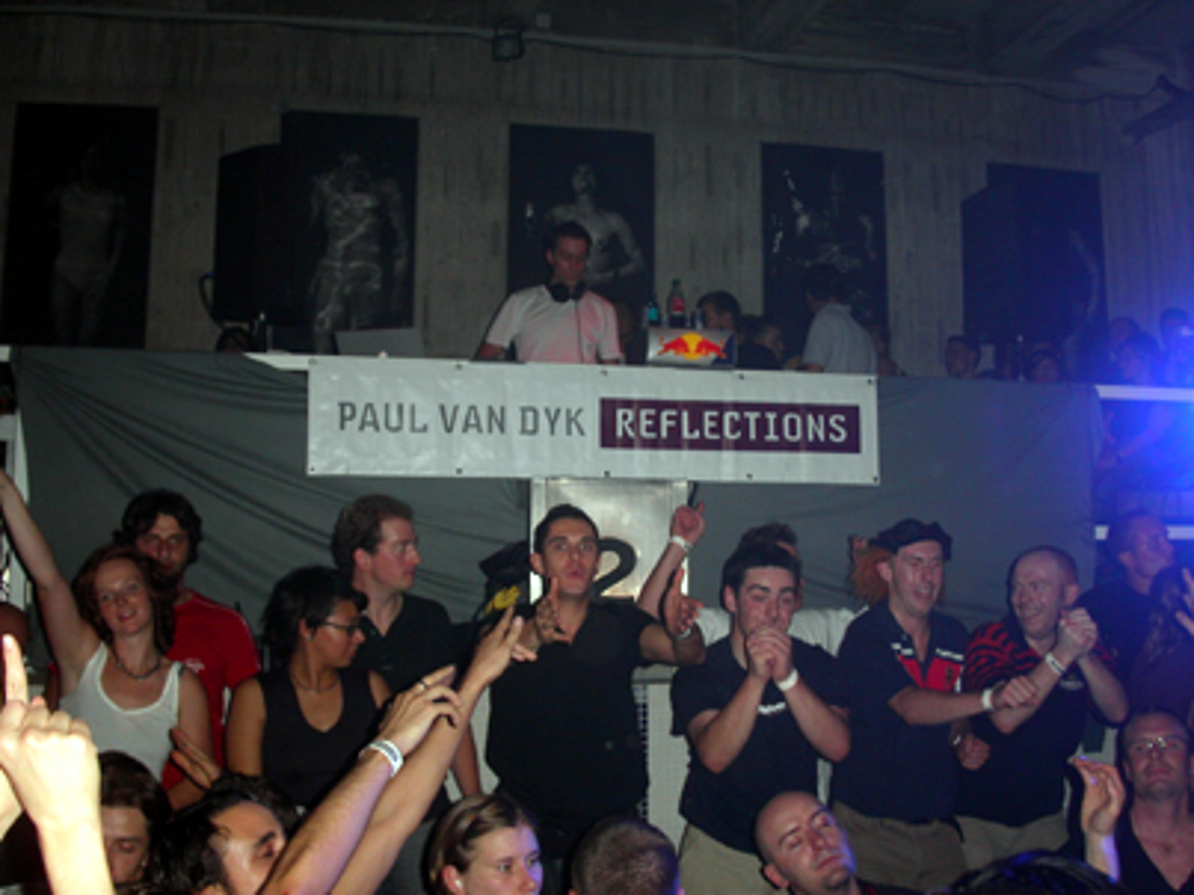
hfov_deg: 49.0
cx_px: 597
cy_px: 448
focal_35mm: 38
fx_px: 1310
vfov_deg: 37.7
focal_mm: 7.8
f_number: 2.8
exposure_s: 1/30
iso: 139
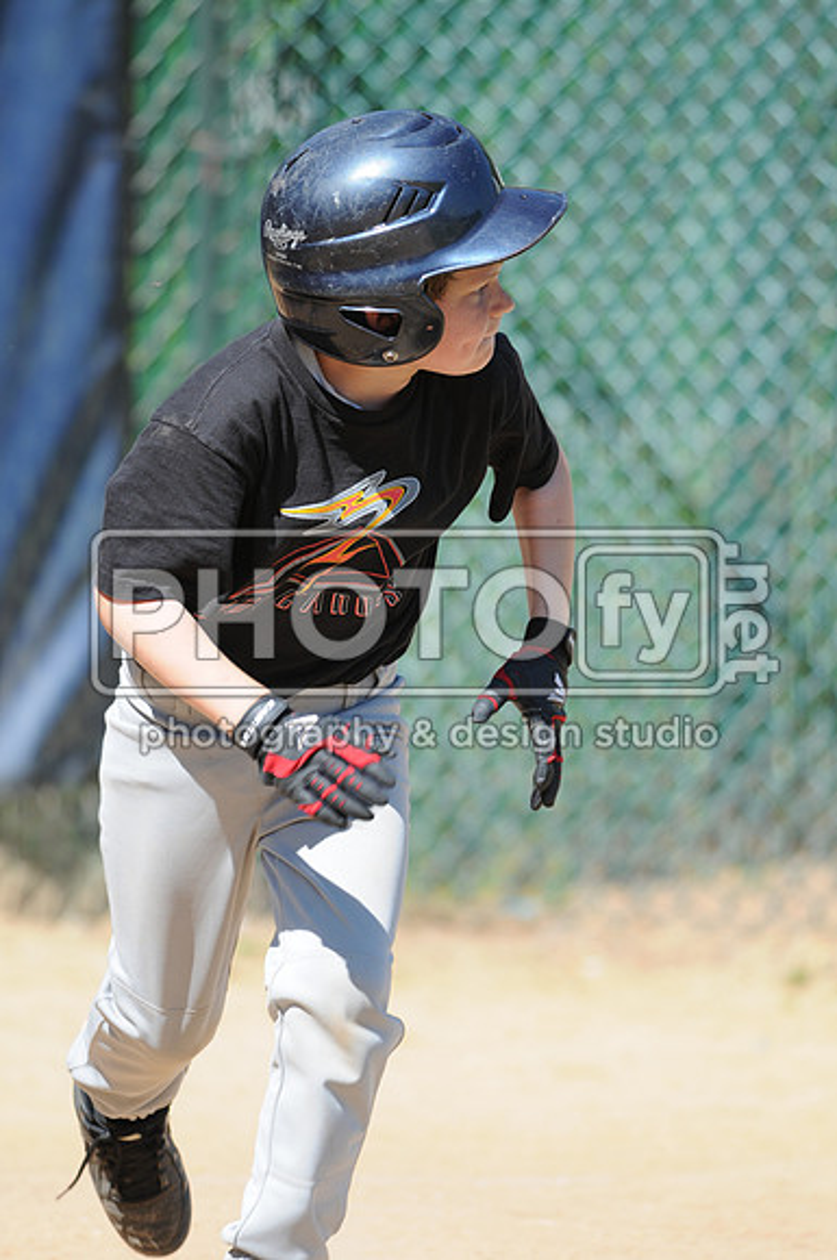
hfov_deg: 3.0
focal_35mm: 450
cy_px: 630
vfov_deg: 4.6
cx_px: 418
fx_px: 15740
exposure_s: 1/800
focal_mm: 300
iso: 200
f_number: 4
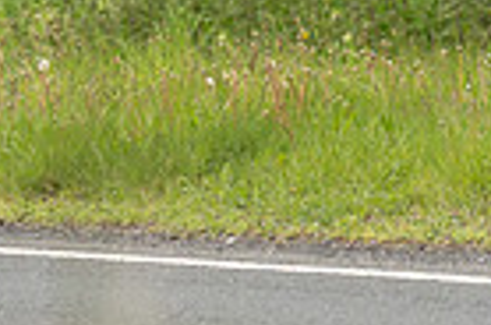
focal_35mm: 861
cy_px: -203
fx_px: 11716
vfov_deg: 1.6
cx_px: -494
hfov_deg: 2.4
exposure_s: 1/1000
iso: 640
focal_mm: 162
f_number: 3.5
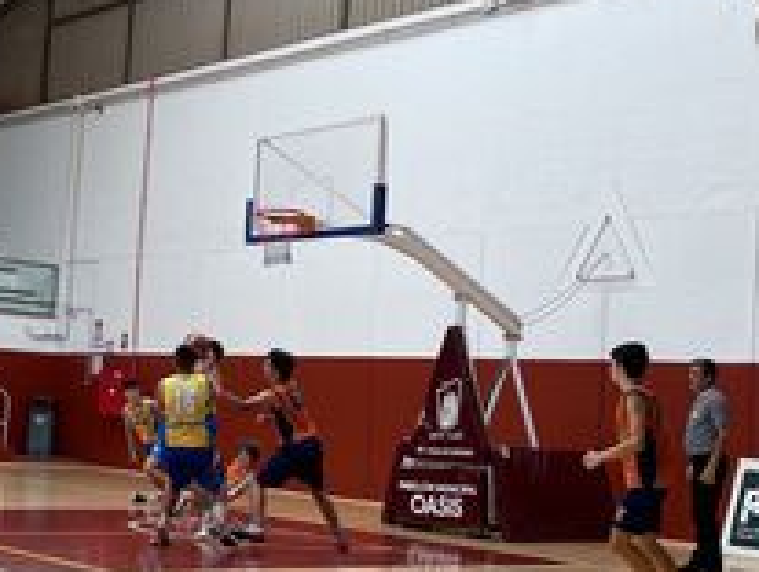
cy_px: 365
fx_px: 1406
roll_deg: -3.6
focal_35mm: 64
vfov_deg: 22.9
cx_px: 183
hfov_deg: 29.7
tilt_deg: +2.6
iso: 32
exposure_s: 1/158
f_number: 1.6
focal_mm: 4.2
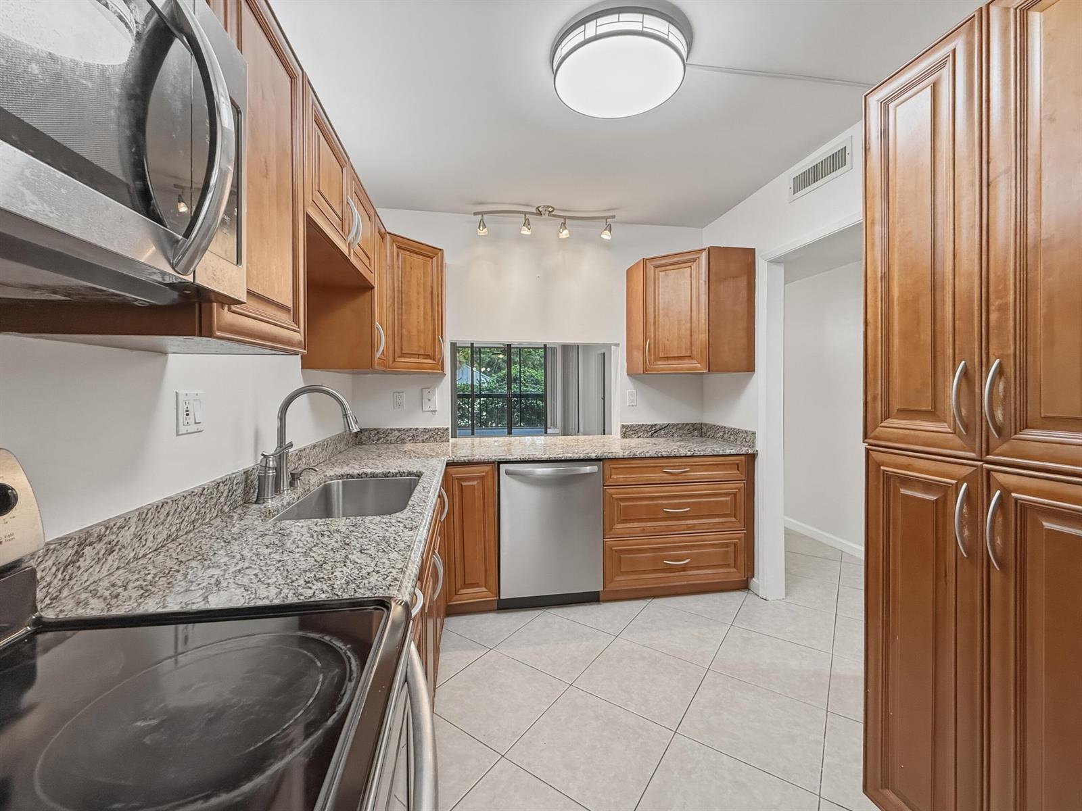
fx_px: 438
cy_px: 406
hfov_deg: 102.1
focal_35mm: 14
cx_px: 541
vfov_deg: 85.7
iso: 250
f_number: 2.2
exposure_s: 1/120
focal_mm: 2.2
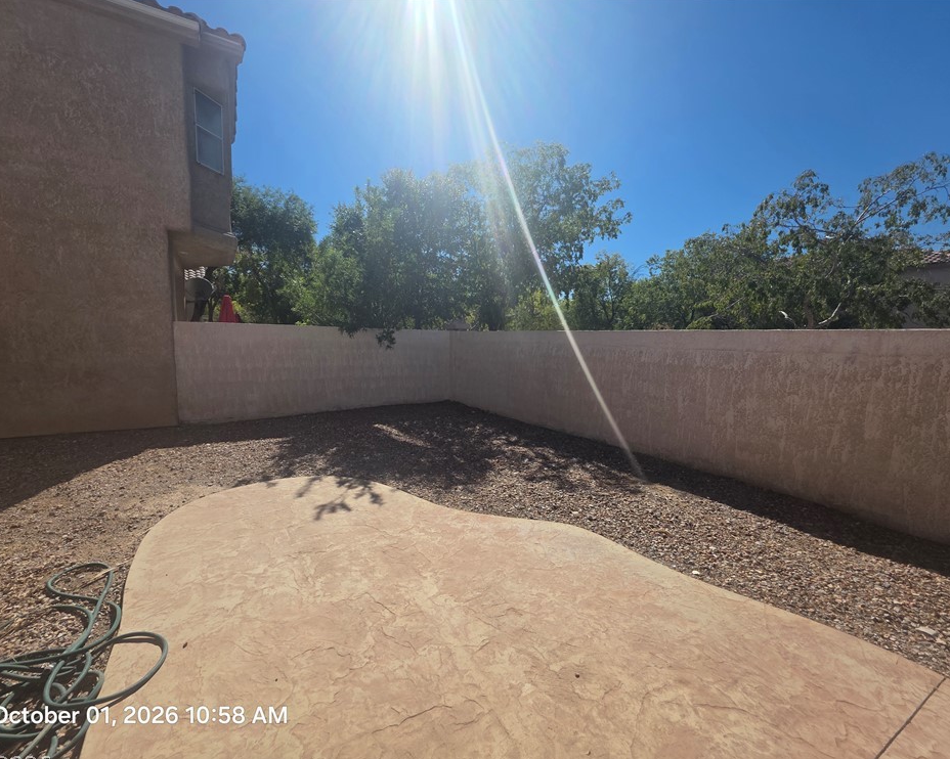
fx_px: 394
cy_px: 389
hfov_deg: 100.7
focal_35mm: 14
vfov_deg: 87.9
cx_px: 465
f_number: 1.9
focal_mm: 2.2
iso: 40
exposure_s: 1/3354
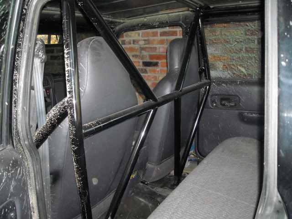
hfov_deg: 52.6
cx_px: 146
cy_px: 110
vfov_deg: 40.7
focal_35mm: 35
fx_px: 295
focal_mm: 5.7
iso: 400
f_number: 2.8
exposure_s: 1/60
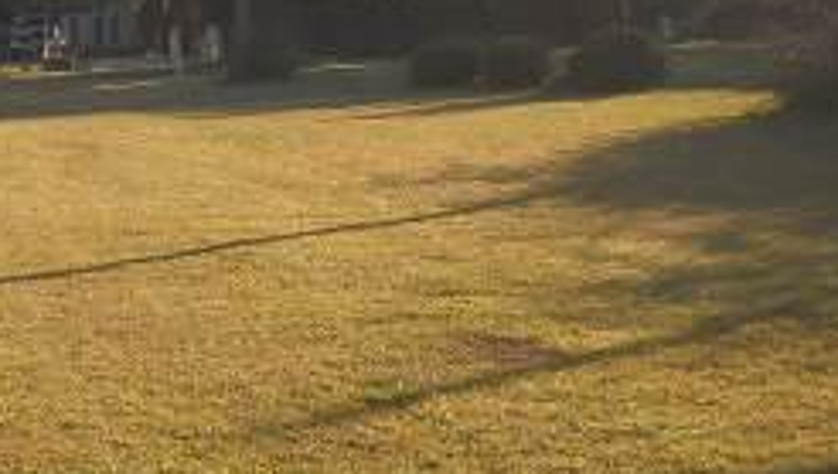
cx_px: -17
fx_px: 2580
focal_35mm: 116
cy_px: 99
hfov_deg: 18.0
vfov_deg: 10.5
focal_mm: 6.72
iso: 80
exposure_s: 1/200
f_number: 5.5
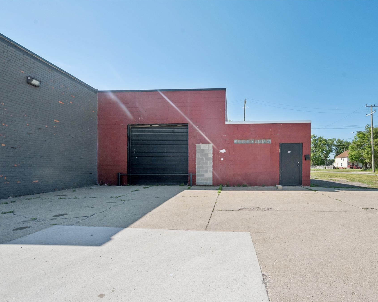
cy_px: 152
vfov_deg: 80.4
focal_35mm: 16
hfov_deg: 92.2
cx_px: 222
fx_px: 179
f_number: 8
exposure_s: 1/2000
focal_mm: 14
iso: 800
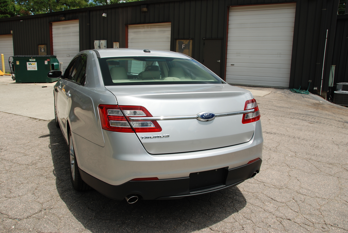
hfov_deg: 67.3
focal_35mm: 27
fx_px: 261
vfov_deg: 48.0
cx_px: 174
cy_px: 116
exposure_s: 1/250
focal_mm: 18
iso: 100
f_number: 8
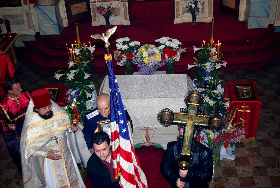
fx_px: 374
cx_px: 140
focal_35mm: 48
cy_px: 94
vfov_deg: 28.2
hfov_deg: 41.1
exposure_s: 1/60
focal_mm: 32
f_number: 4.5
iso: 250
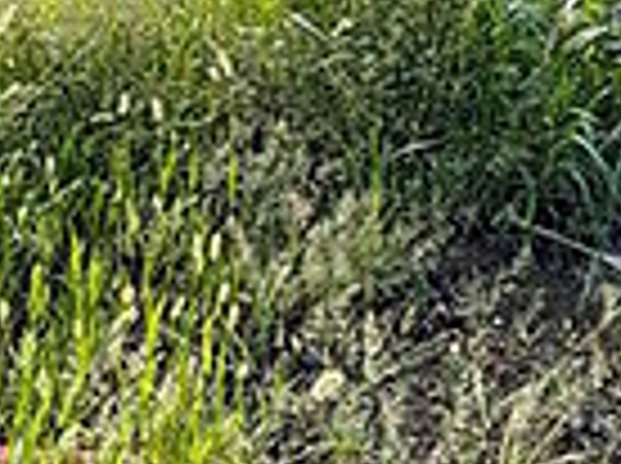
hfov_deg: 31.7
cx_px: 351
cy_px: -288
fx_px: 1092
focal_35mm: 61
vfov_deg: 19.8
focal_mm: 1.83
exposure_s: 1/6897
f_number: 2.2
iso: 52
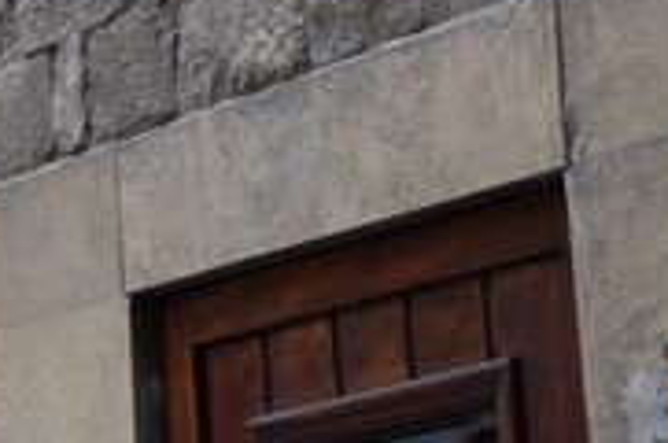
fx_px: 2704
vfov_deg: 9.3
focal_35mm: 146
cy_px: 72
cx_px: 185
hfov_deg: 14.0
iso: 400
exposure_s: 1/160
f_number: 6.3
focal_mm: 22
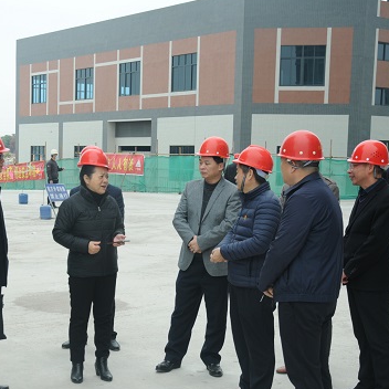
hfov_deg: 26.2
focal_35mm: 65
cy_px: 208
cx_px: 108
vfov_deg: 26.5
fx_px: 826
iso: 250
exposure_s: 1/125
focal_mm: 30
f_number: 5.6
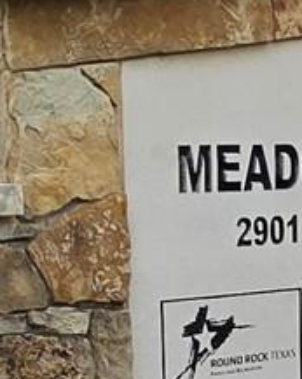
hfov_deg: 12.6
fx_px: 1344
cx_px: 333
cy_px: 417
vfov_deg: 15.6
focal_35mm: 120
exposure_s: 1/1844
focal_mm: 2.2
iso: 40
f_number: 1.9
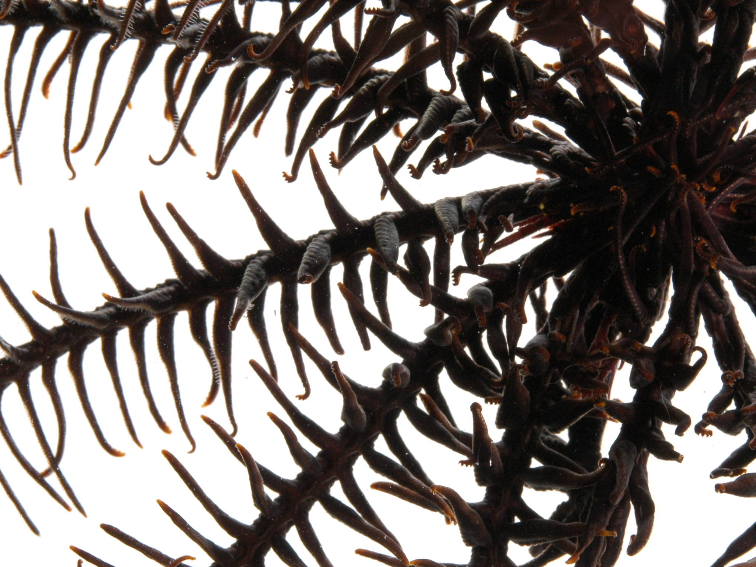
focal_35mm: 128
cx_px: 440
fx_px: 2795
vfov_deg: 11.6
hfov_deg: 15.4
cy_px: 258
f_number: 20
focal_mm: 60
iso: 400
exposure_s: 1/160
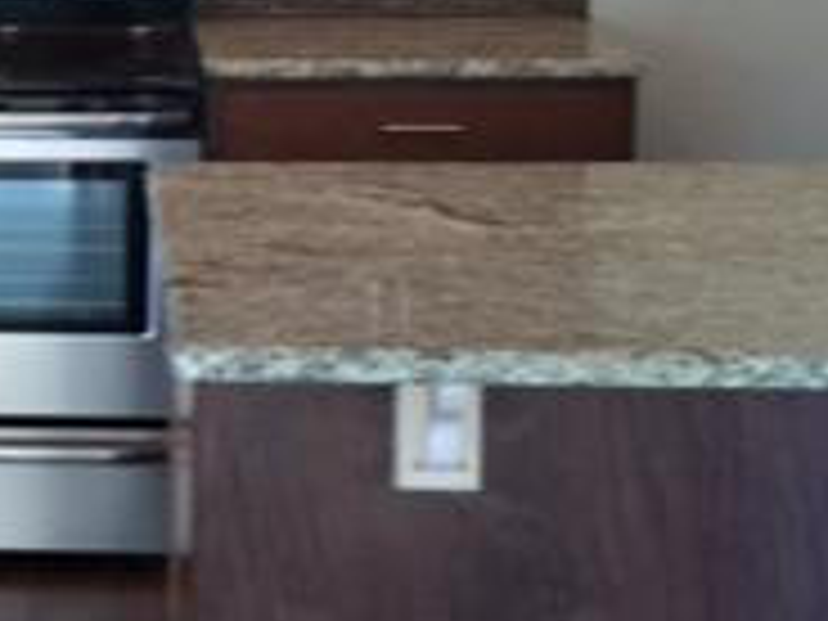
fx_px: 2416
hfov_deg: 18.4
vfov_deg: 14.5
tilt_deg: -7.3
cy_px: 45
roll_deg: +0.0
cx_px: -162
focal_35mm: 101
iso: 80
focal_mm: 4.15
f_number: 2.2
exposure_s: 1/30
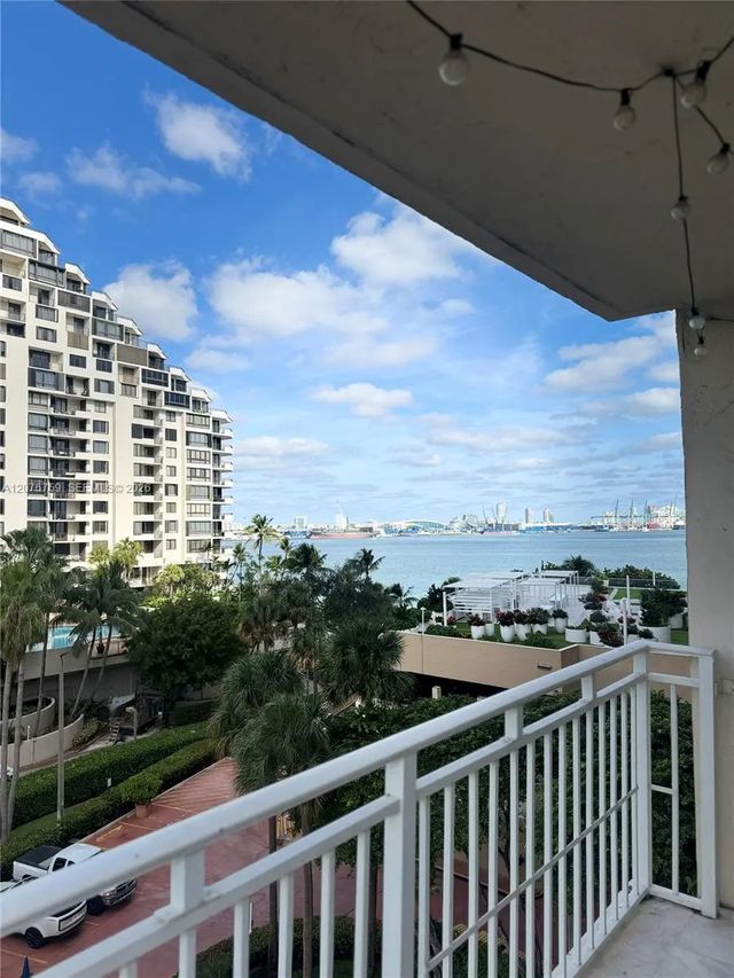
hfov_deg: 56.8
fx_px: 678
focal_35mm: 24
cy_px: 489
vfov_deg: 71.6
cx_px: 367
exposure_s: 1/5348
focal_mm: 6.76
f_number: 1.78
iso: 80
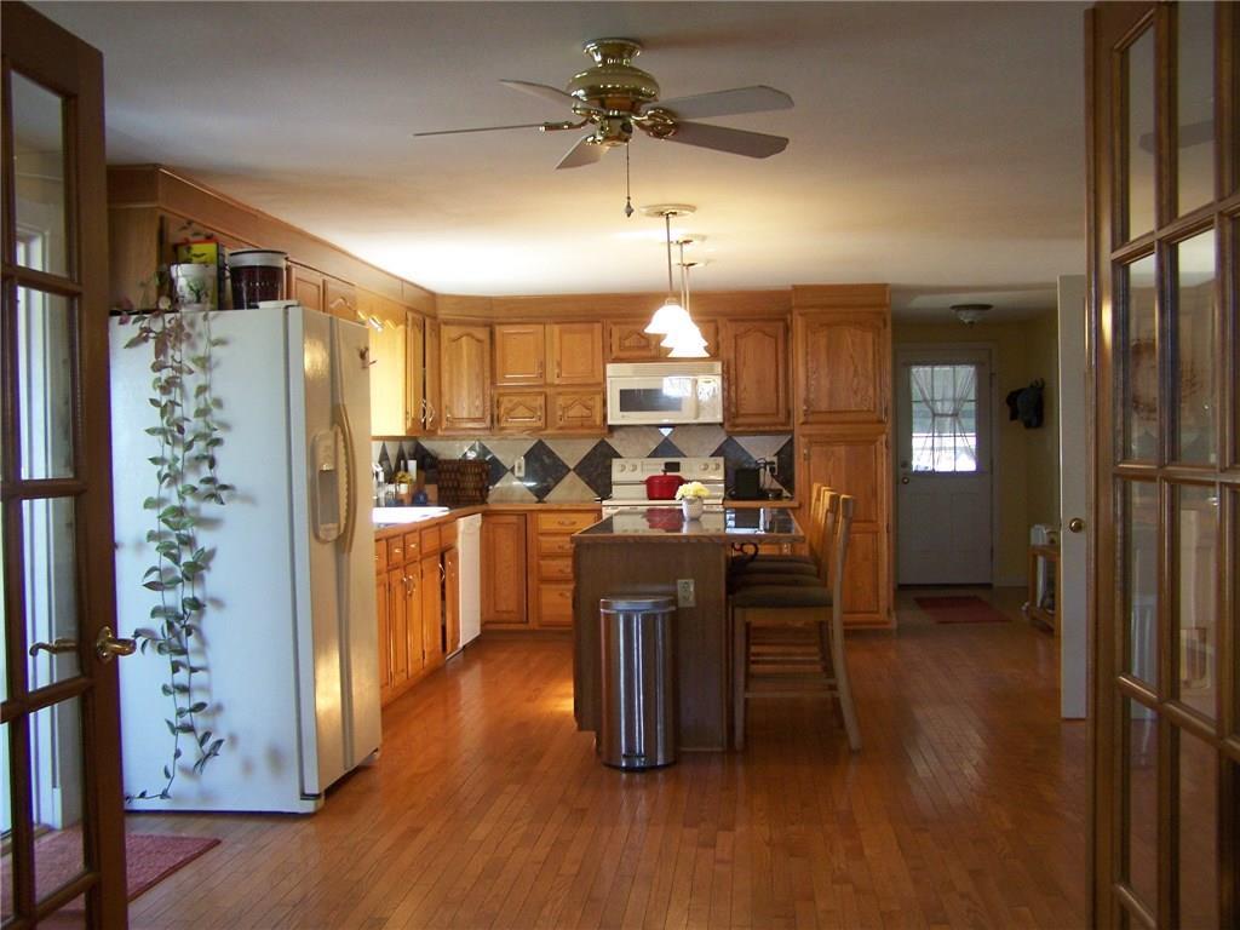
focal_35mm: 38
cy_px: 465
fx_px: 1361
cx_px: 620
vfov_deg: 37.7
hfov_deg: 49.0
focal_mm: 6.3
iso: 160
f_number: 2.8
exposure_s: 1/15
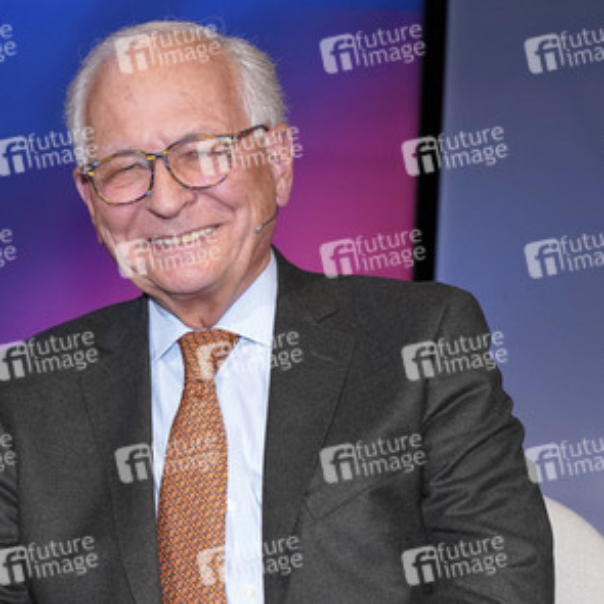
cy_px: 305
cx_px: 196
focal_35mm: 61
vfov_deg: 28.2
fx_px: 1204
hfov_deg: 28.0
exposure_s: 1/160
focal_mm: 47
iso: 1600
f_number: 5
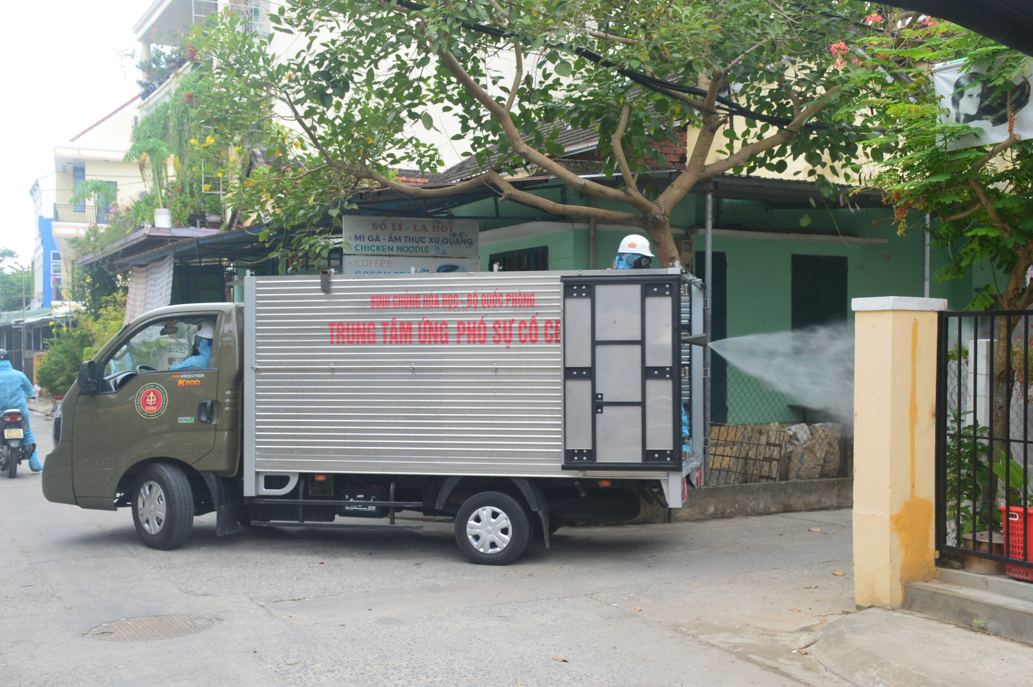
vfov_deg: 29.8
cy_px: 344
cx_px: 516
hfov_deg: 43.6
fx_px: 1290
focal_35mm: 45
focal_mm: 30
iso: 400
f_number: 10
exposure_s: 1/200
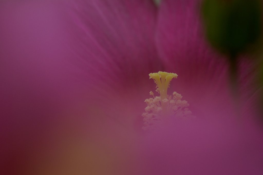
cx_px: 132
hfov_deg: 7.6
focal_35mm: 270
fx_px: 1971
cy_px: 88
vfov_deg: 5.1
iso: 100
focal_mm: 180
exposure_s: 1/2500
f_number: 3.5
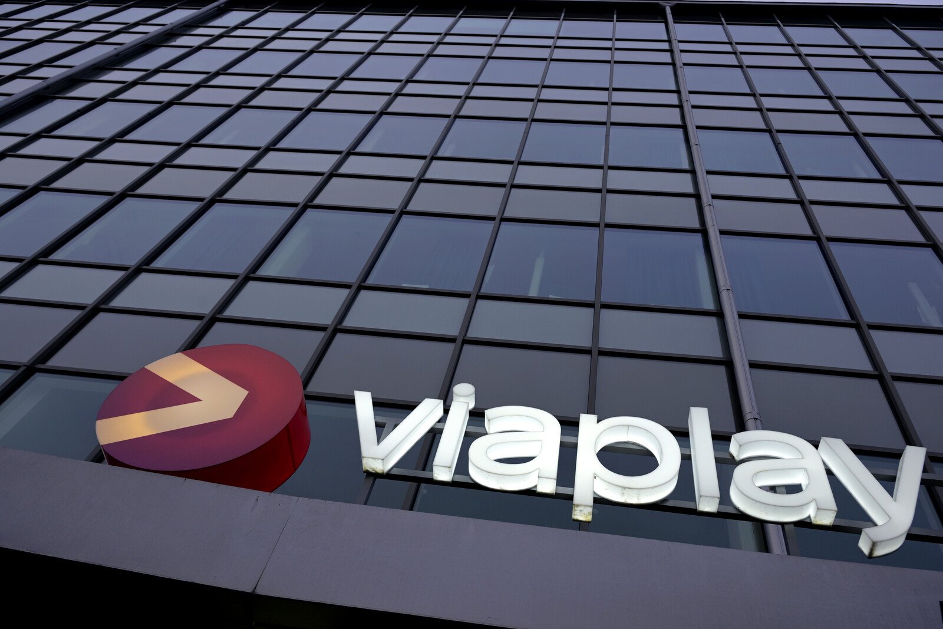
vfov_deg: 43.0
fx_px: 799
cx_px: 472
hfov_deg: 61.1
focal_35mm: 30
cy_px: 314
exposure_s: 1/320
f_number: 5.6
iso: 320
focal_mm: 30.5
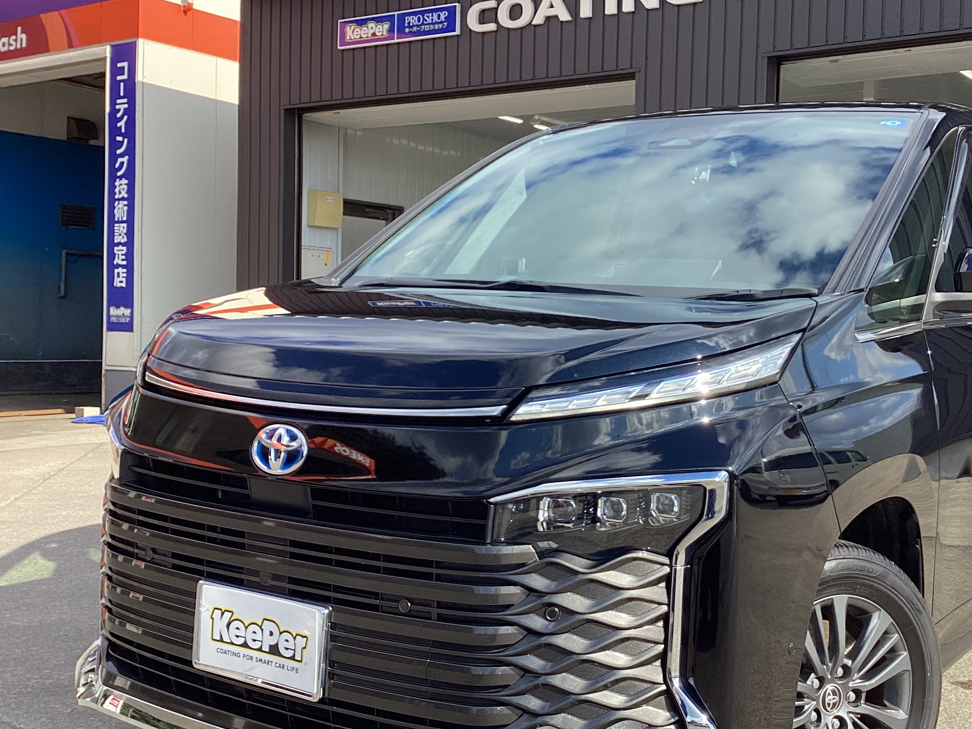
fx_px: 1207
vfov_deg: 33.6
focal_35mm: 43
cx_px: 641
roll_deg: -0.9
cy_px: 384
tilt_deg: -5.2
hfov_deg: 43.3
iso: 25
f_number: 2.4
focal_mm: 3.3
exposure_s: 1/497
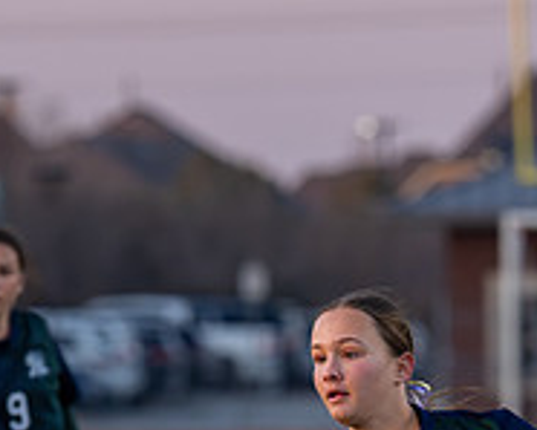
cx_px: 258
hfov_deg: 3.0
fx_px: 10304
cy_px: 668
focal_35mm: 648
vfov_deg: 2.4
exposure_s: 1/1600
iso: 800
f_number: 2.8
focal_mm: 137
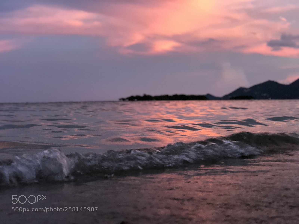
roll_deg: +0.7
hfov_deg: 36.8
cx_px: 150
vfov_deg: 28.0
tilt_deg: -1.7
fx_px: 449
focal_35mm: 52
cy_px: 112
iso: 160
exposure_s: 1/33
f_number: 2.4
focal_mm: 6
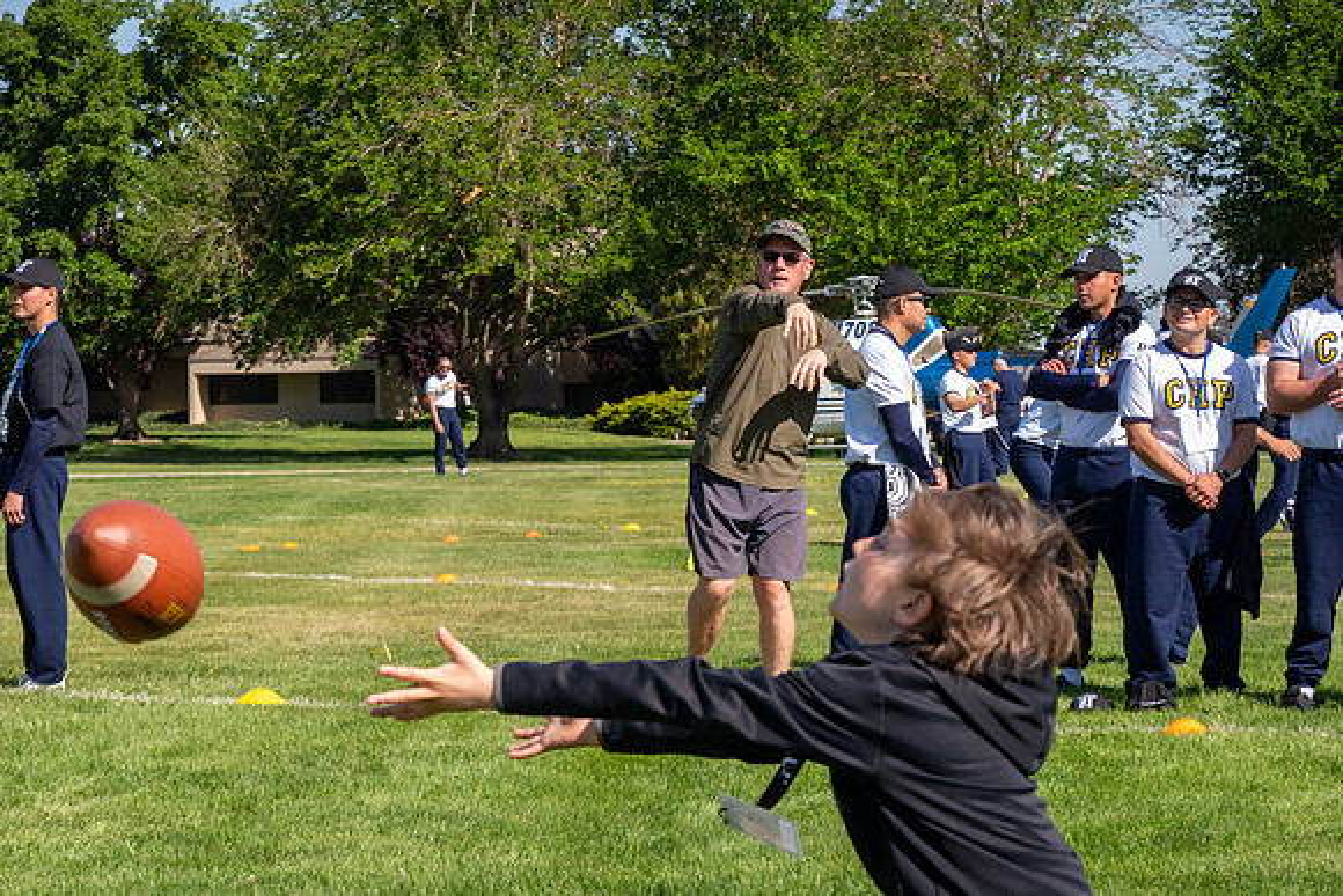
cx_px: 672
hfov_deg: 19.3
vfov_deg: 12.9
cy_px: 448
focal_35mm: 106
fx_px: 3955
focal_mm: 38.86
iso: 320
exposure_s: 1/1600
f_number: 4
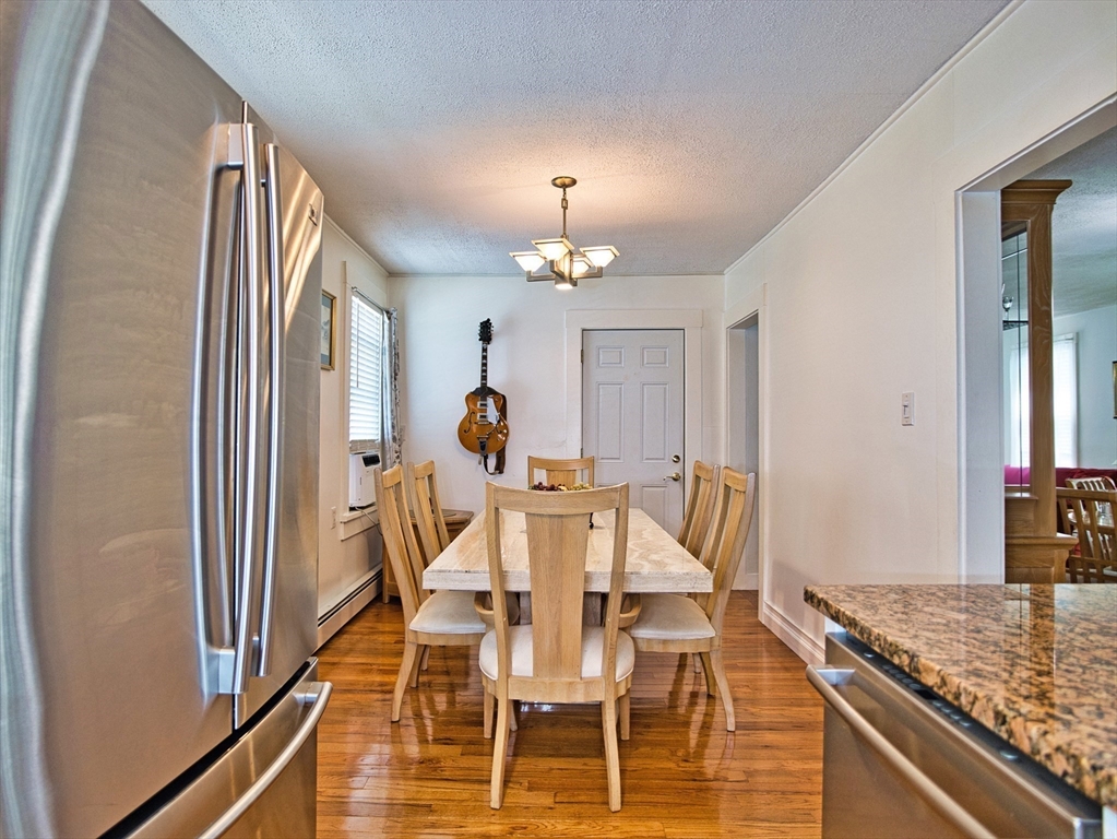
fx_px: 646
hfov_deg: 81.7
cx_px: 558
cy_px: 420
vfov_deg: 66.0
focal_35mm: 20
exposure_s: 1/100
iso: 100
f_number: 1.7
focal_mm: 10
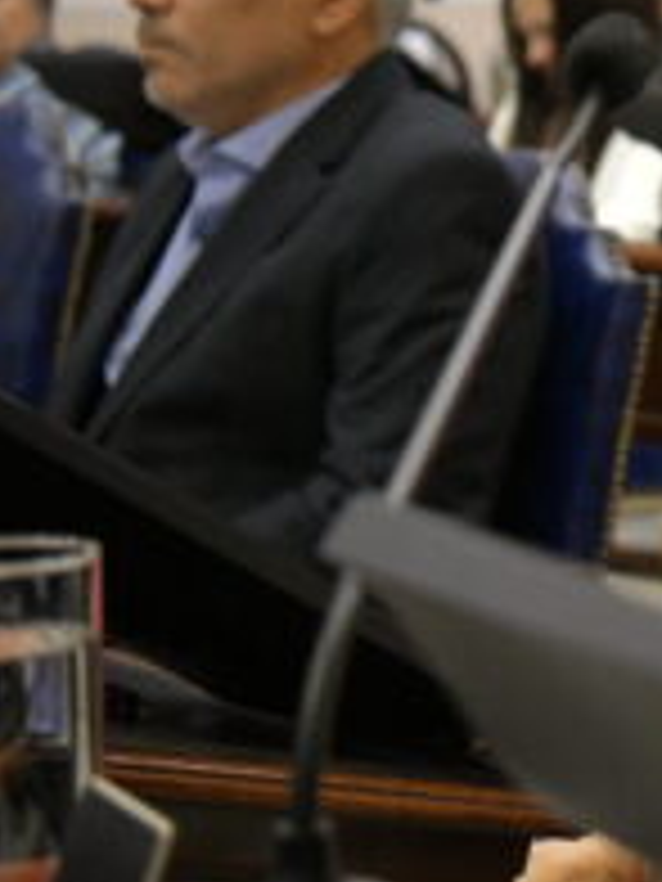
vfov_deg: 14.9
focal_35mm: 132
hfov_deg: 9.6
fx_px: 3366
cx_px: 1725
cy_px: 378
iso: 2000
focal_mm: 35
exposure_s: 1/250
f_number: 3.2
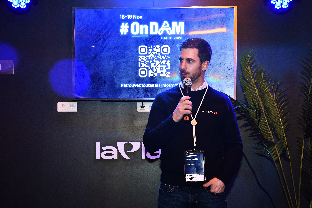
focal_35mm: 63
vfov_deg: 21.6
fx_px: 546
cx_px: 156
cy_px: 104
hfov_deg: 31.9
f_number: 5.6
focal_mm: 42
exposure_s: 1/80
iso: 2500
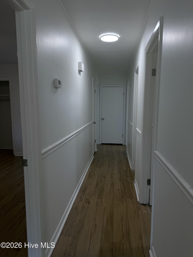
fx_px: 178
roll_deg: -0.1
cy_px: 128
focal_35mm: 24
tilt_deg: -6.4
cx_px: 96
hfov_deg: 56.8
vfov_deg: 71.6
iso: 64
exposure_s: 1/161
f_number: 1.78
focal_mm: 6.76
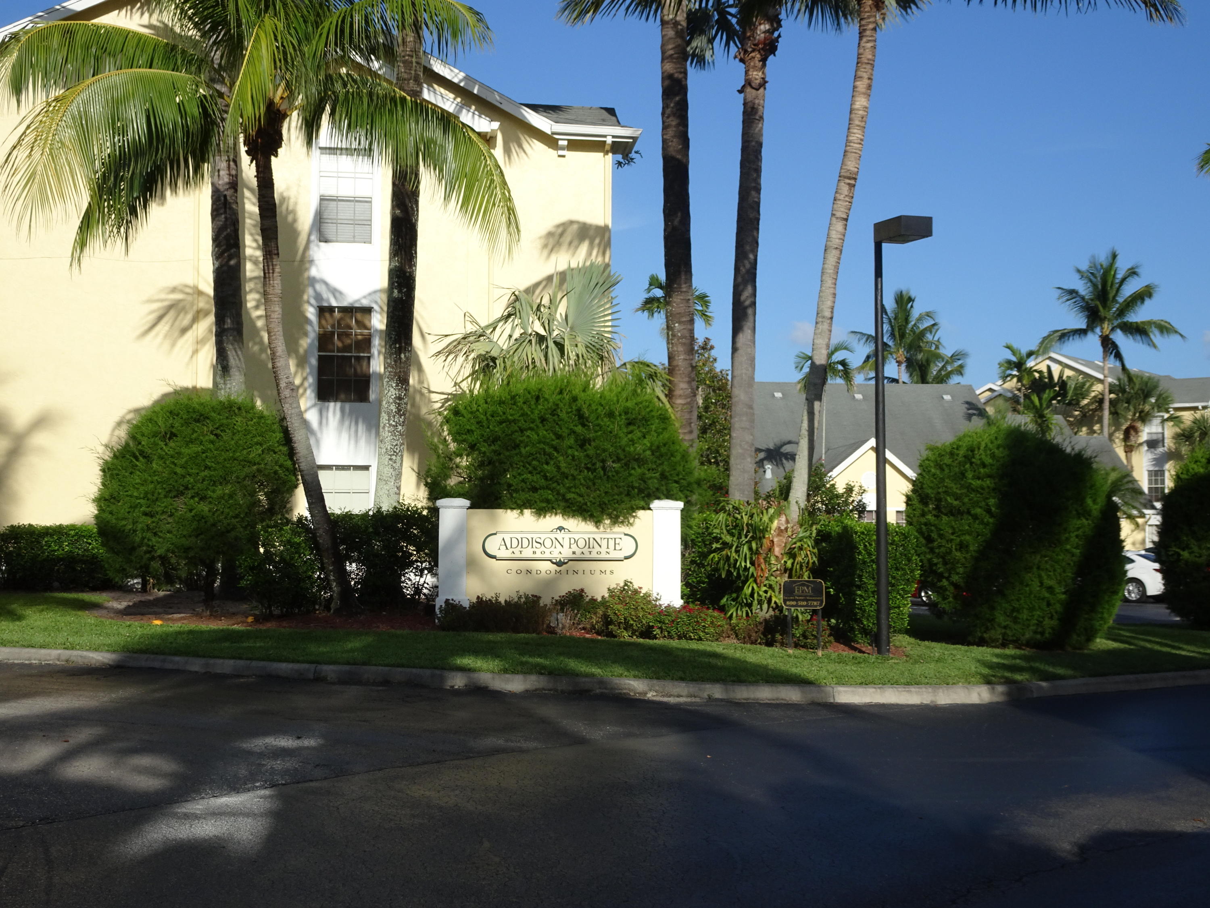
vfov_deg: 32.9
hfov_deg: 42.9
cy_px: 454
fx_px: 1538
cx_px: 605
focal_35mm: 44
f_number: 4.5
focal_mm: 7.58
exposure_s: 1/800
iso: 80
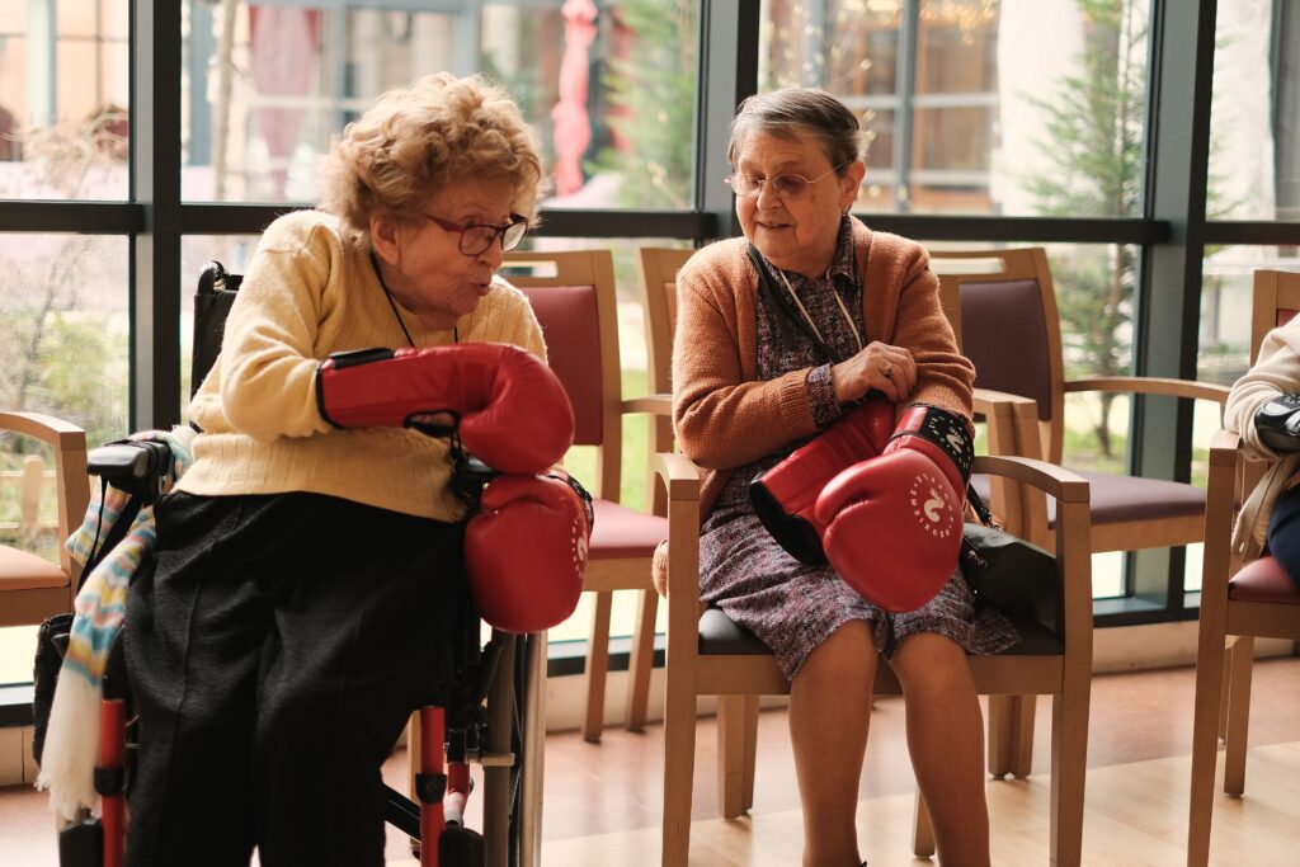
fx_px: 1914
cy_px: 434
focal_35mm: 53
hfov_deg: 37.5
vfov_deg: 25.5
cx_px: 650
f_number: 1.6
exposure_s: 1/640
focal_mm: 35
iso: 1250
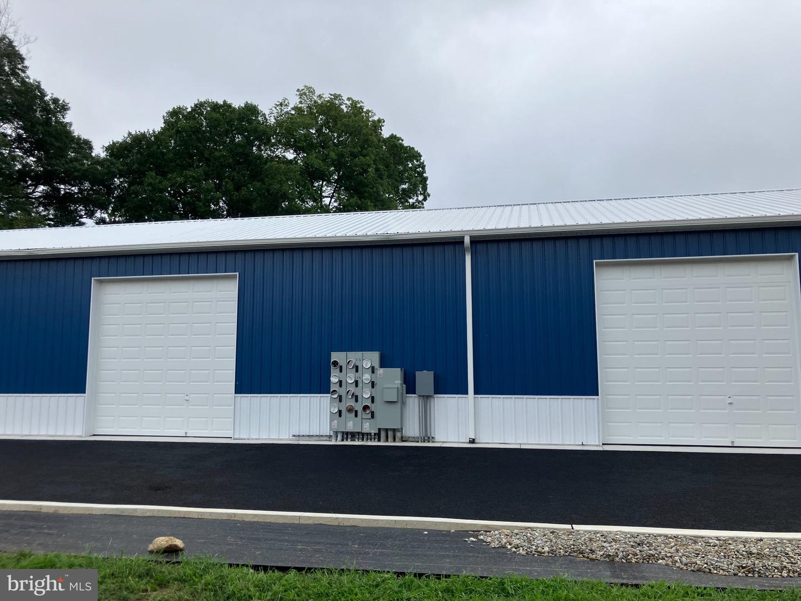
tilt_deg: +7.0
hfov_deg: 63.4
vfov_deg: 49.7
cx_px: 400
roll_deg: +0.5
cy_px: 300
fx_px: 648
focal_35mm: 28
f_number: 1.8
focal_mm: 3.99
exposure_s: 1/1185
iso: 32
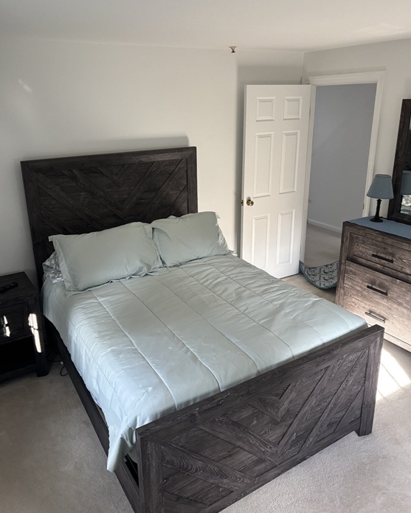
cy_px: 233
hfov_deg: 51.5
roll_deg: +1.0
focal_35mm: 28
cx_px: 199
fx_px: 426
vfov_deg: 62.1
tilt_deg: -18.7
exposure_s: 1/118
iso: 125
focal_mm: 5.96
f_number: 1.6
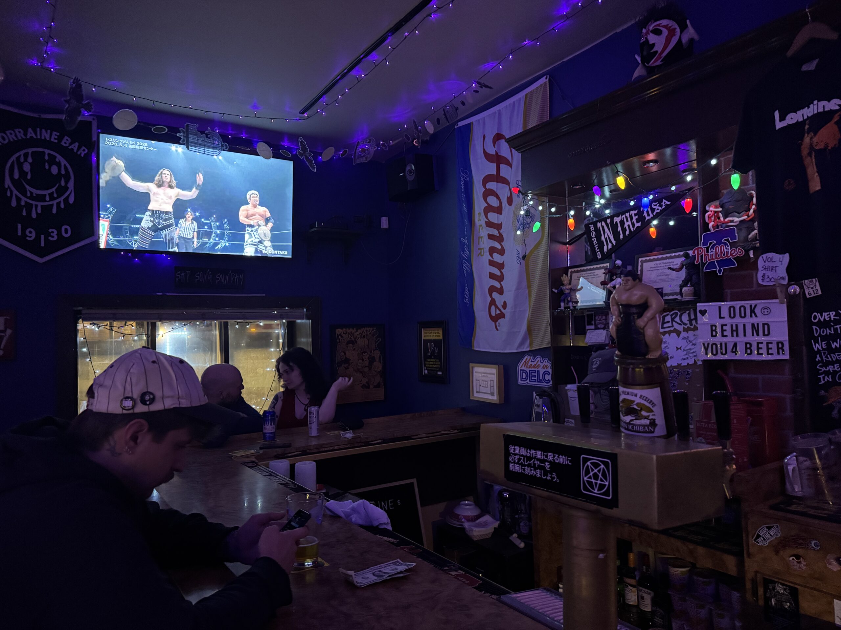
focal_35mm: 24
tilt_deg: +2.4
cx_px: 420
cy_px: 315
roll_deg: +1.3
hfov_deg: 71.6
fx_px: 583
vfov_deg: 56.8
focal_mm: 6.76
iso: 1600
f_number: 1.78
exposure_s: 1/30
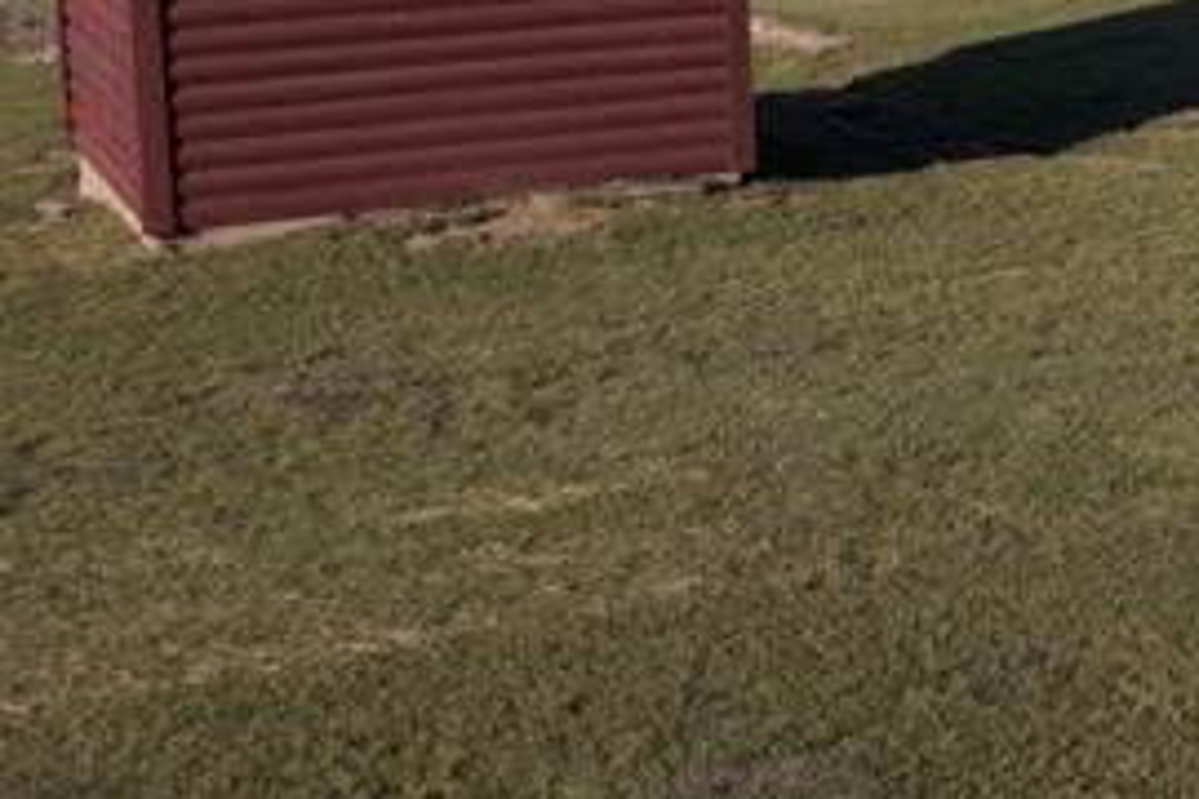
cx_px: 2167
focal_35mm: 106
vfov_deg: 12.6
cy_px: -162
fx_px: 3530
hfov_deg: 16.2
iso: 100
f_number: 5.6
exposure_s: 1/800
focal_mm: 10.26
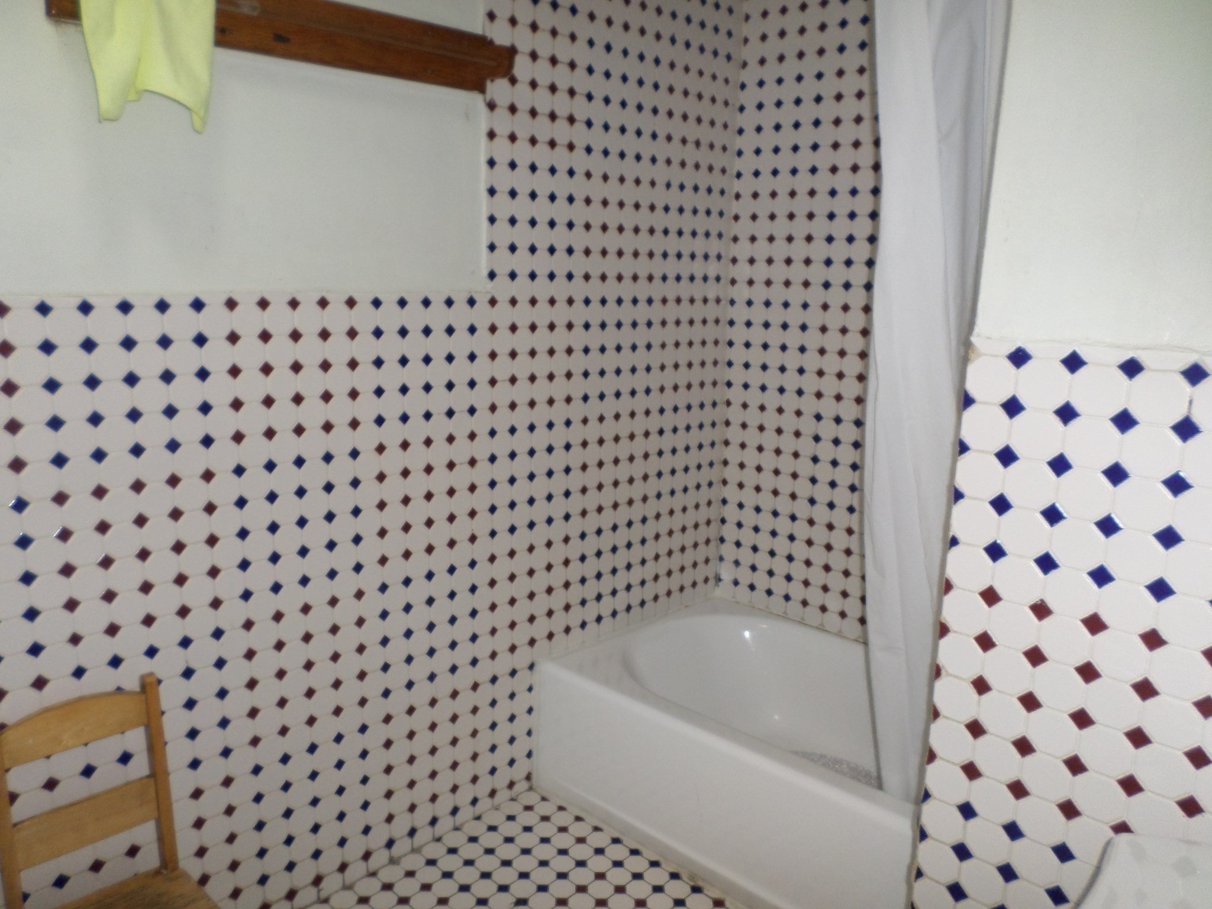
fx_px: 875
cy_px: 454
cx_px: 606
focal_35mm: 25
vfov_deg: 54.9
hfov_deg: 69.4
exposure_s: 1/30
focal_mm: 4.5
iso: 100
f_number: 2.5
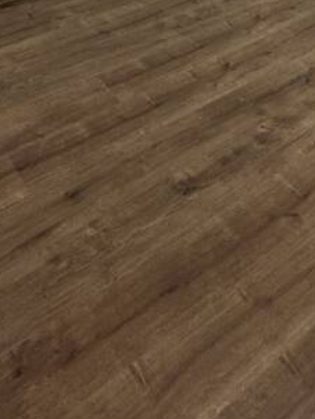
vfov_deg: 29.1
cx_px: 452
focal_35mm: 50
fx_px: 606
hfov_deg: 24.0
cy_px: -155
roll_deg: -1.6
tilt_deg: -13.6
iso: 200
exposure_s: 1/60
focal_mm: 2.22
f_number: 2.2
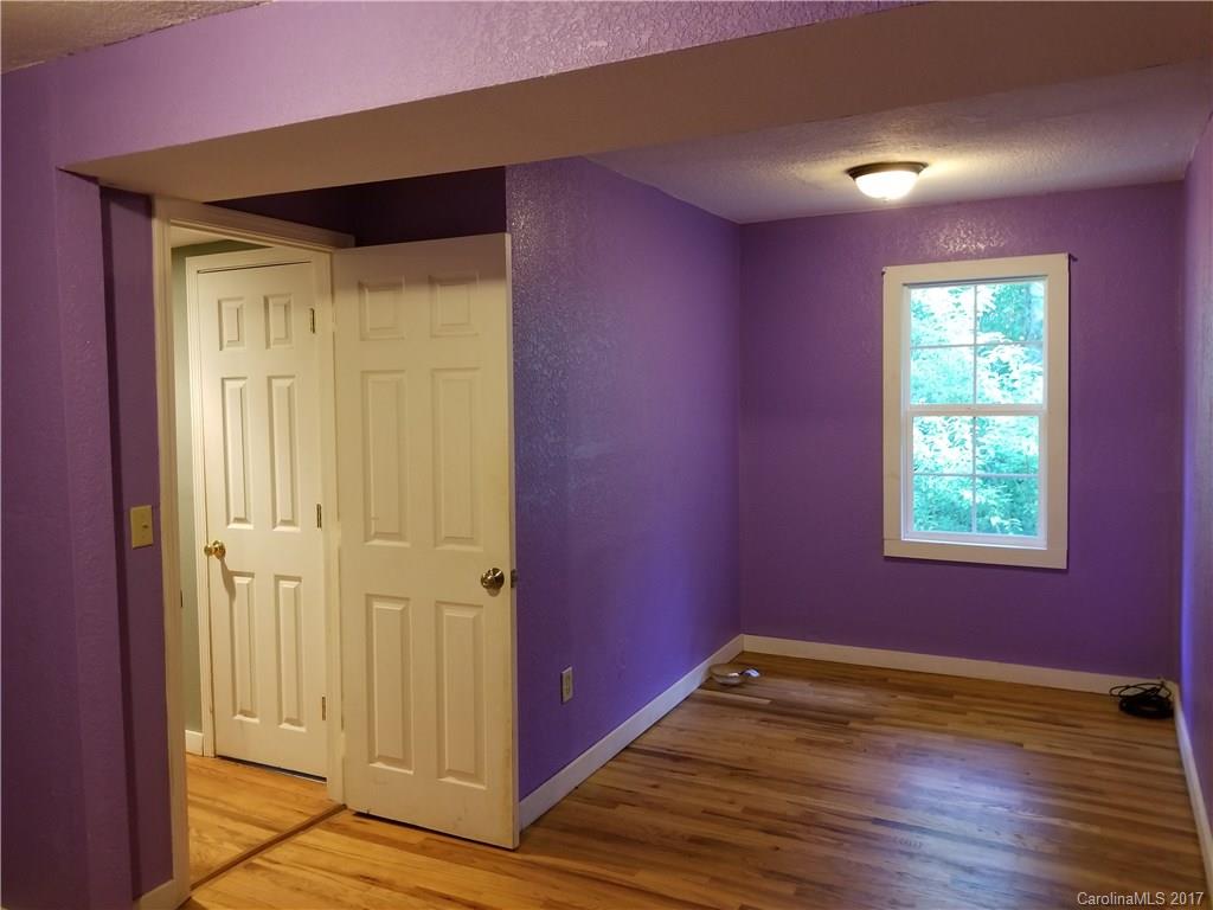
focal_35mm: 26
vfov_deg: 53.1
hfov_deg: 67.3
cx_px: 606
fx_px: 911
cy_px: 455
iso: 250
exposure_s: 1/15
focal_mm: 4.25
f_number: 1.7
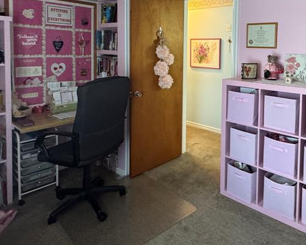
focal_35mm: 28
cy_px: 60
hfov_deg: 60.7
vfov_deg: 49.4
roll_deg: -0.8
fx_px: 254
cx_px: 205
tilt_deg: -3.3
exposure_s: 1/60
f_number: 2.2
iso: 640
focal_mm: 2.22
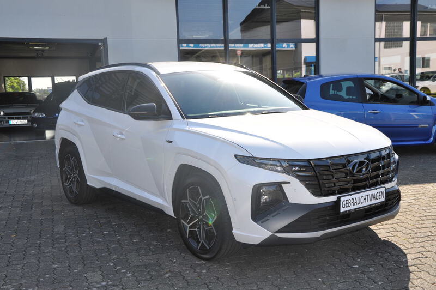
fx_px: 545
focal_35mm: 45
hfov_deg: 43.6
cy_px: 145
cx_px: 218
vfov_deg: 29.8
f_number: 9
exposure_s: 1/200
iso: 200
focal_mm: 30
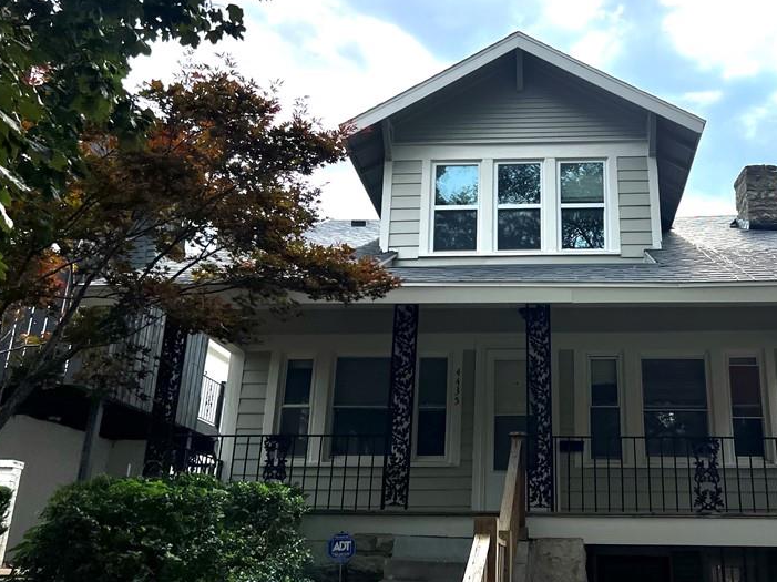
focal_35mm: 38
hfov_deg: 48.4
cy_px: 255
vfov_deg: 37.6
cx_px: 499
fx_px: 853
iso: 50
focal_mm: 5.7
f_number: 1.5
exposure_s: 1/2762
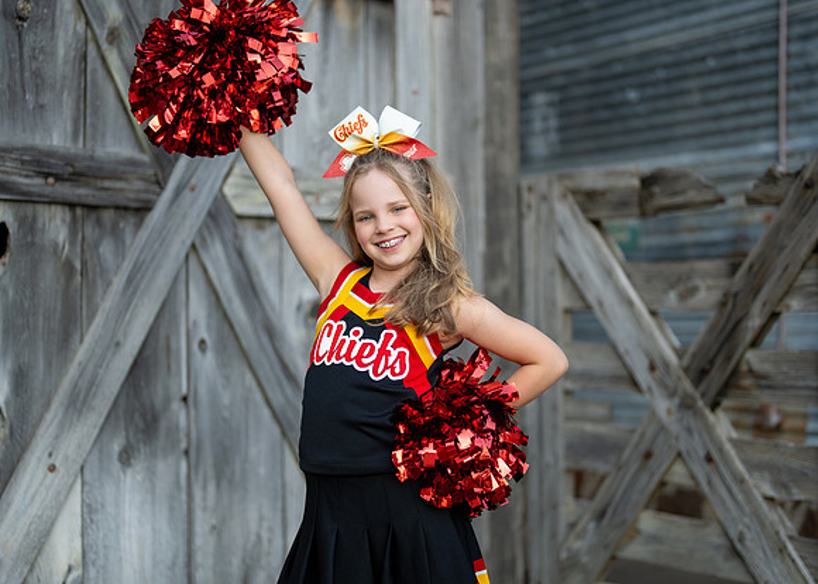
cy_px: 303
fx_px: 1284
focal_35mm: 55
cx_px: 393
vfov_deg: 25.6
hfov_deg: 35.3
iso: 125
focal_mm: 50
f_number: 1.2
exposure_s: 1/2000
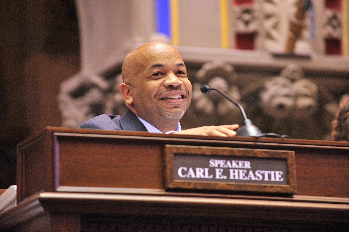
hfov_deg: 10.3
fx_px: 1938
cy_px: 116
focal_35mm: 200
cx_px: 174
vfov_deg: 6.9
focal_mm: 200
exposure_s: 1/100
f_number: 3.5
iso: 1600
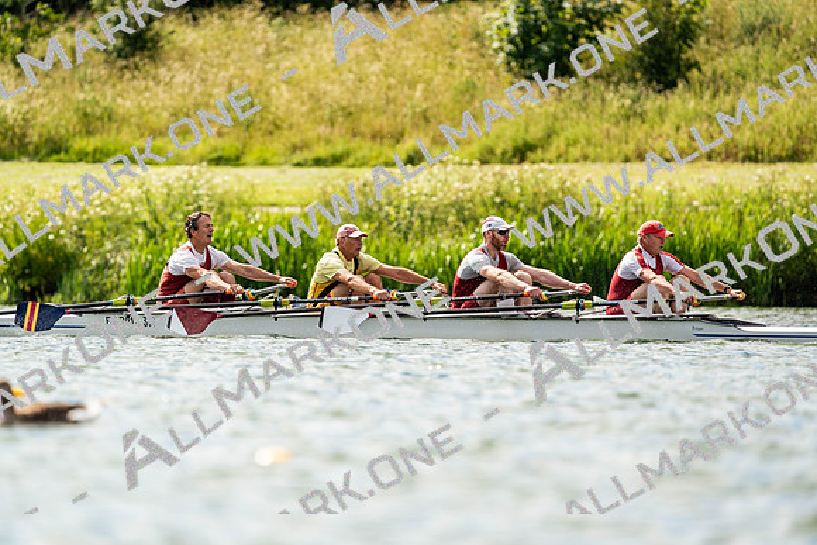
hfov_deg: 4.1
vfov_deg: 2.8
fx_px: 11349
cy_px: 272
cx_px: 408
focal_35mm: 500
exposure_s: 1/2000
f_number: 6.3
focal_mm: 500
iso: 320
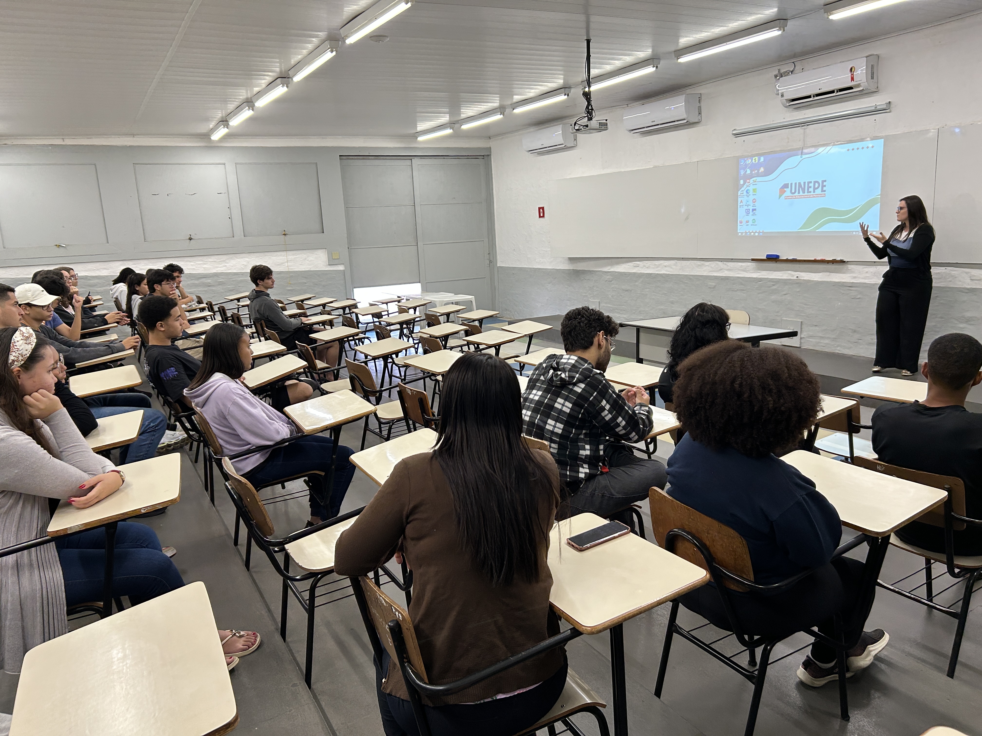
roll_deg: +3.3
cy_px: 368
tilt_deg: -11.8
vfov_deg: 53.1
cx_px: 491
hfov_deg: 67.3
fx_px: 738
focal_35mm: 26
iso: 125
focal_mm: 5.7
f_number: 1.5
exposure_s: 1/120
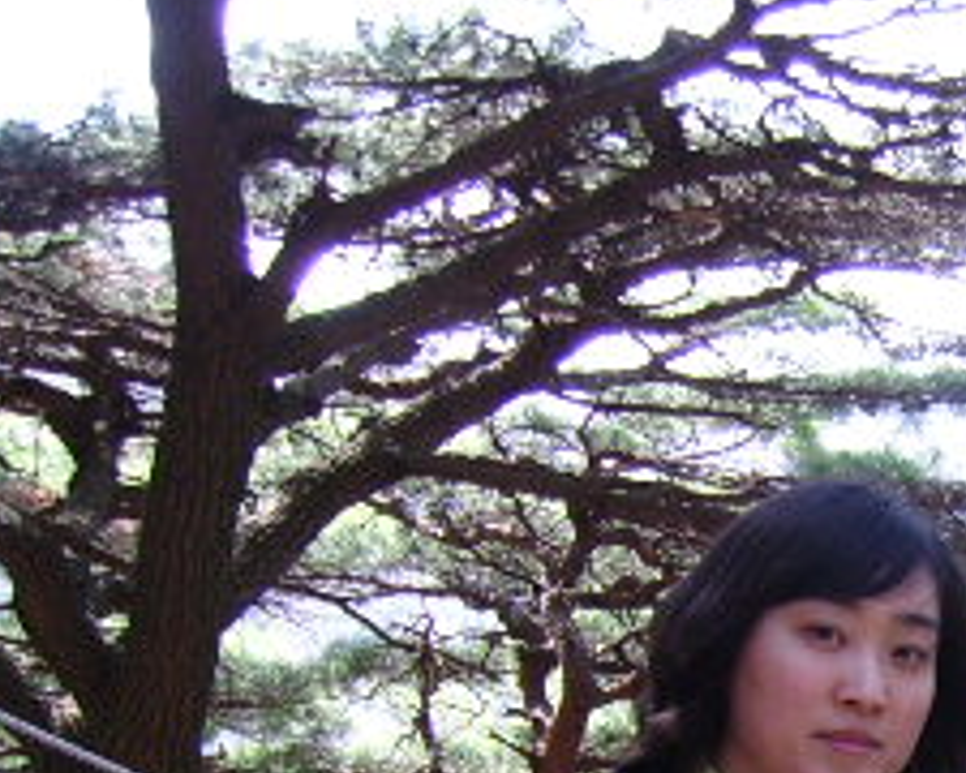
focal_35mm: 97
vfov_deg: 15.4
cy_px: 893
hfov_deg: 18.6
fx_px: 2773
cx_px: 1176
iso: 100
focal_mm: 5.95
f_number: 2.8
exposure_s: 1/84
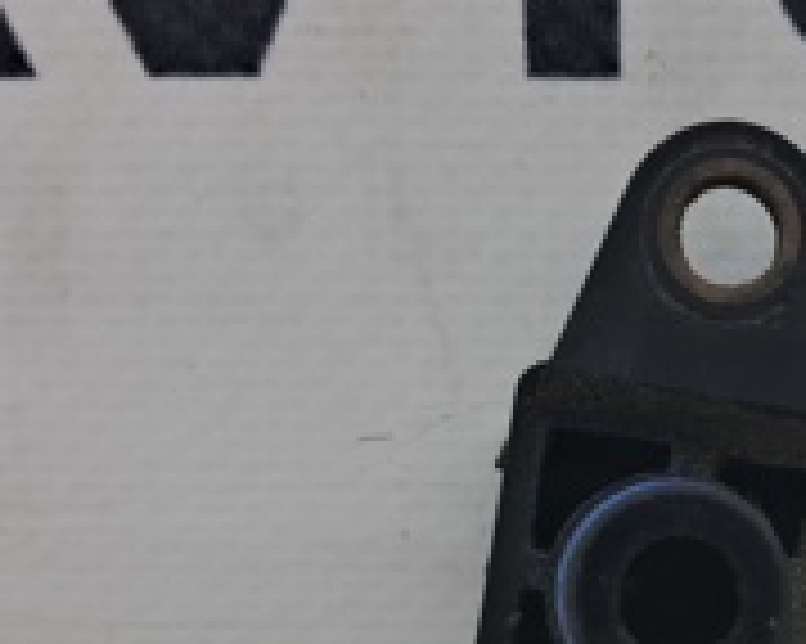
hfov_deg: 19.7
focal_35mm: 94
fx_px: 2241
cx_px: 820
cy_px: 651
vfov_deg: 16.0
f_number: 1.8
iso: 50
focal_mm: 4
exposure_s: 1/100
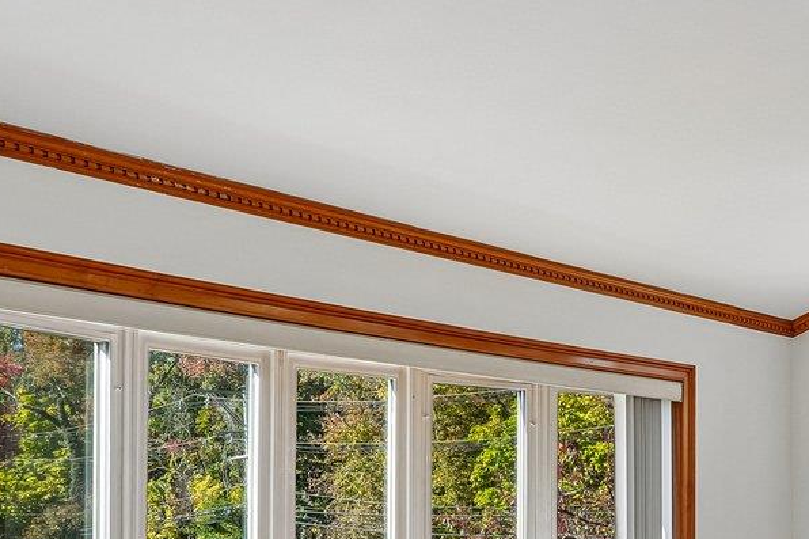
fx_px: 1274
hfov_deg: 32.7
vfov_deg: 23.0
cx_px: 790
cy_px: 525
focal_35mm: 57
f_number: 8
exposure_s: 1/30
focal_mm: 16.5
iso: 200
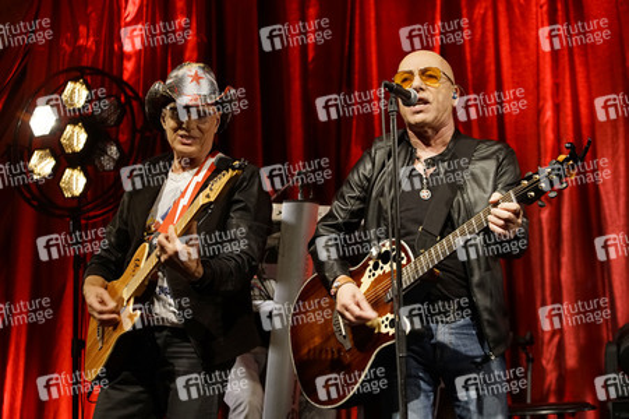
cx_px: 314
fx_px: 1222
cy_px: 210
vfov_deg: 19.4
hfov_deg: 28.9
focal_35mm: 70
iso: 3200
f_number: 4.5
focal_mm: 70
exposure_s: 1/125
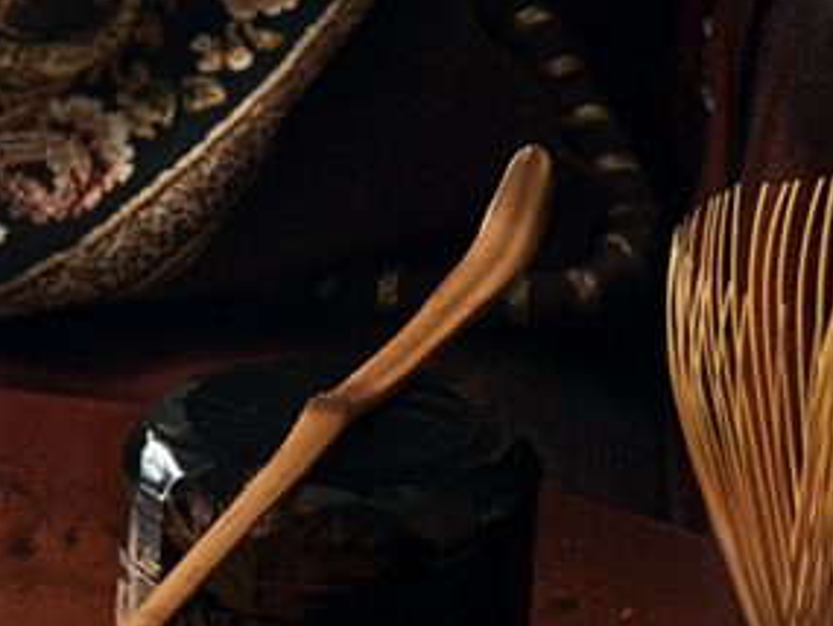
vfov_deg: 7.4
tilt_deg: -23.6
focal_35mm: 202
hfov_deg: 9.7
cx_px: -23
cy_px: 474
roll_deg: -1.1
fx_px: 4863
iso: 100
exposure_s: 1/9
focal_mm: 6.76
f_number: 1.78
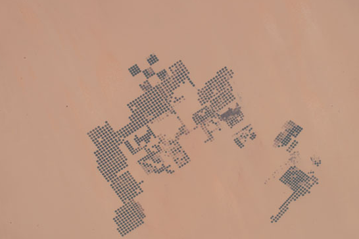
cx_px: 206
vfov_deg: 10.1
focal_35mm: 136
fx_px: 1355
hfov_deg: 15.1
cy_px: 111
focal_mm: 116
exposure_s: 1/500
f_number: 22
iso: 320
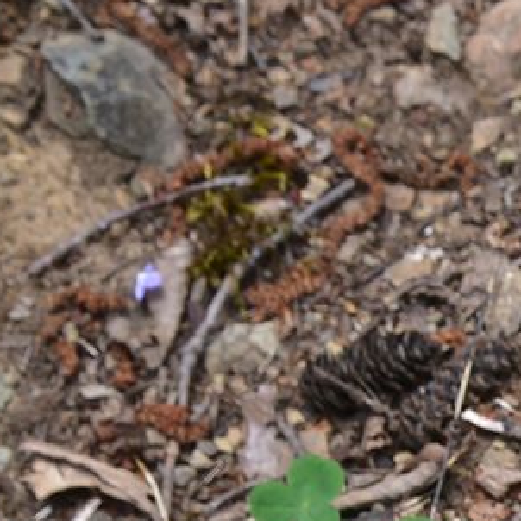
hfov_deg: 9.0
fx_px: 3116
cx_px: 1018
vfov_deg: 9.4
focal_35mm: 183
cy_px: 710
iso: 320
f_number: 11
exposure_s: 1/160
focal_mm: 50
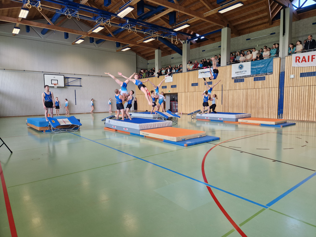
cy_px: 118
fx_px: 210
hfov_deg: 73.9
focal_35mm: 23
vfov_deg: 58.9
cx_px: 158
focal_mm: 5.4
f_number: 1.8
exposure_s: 1/100
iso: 100
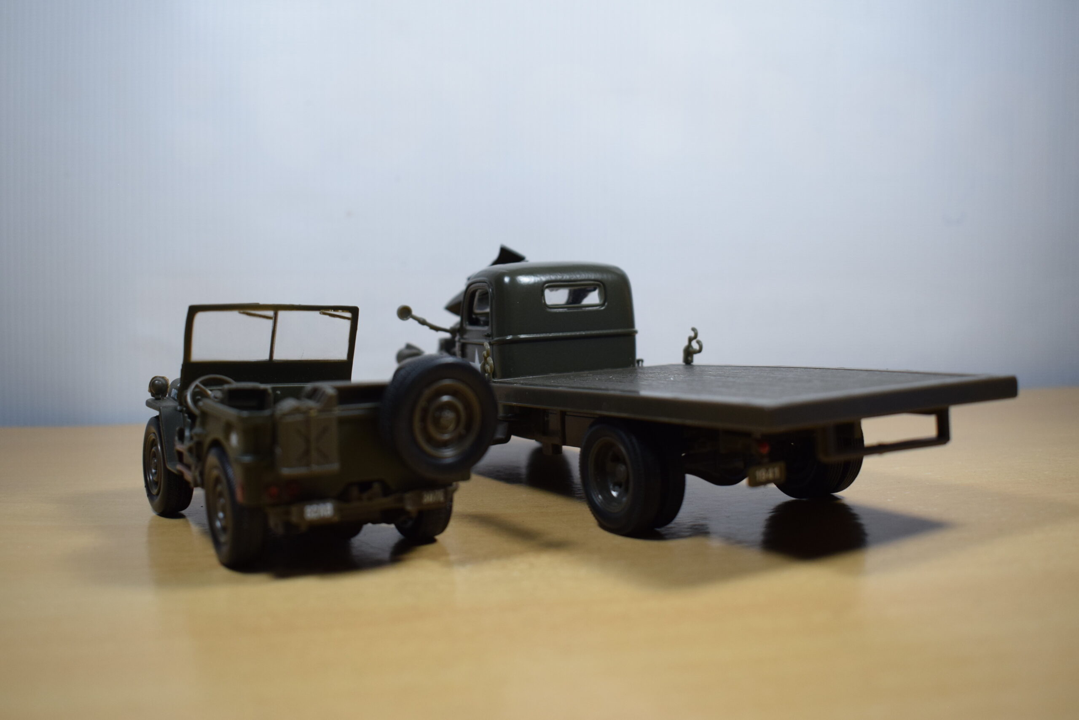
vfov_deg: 34.2
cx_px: 540
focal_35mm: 39
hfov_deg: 49.6
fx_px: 1169
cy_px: 360
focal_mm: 26
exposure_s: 1/250
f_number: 5.6
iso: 800
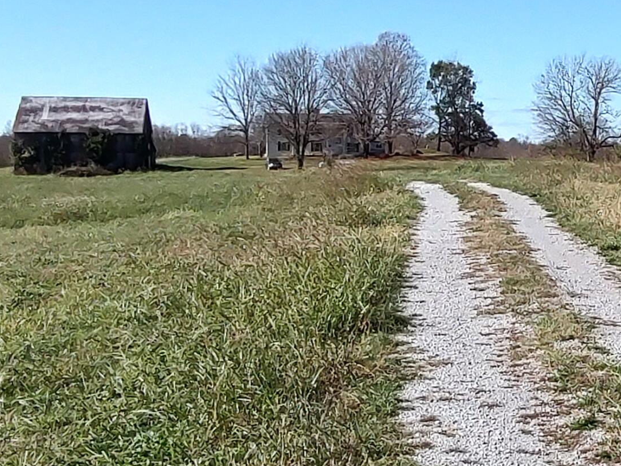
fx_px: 789
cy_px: 199
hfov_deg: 39.6
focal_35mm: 44
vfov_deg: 32.8
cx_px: 569
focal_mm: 1.66
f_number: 2.2
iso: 100
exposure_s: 1/968
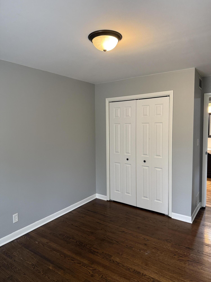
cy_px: 141
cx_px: 106
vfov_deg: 71.6
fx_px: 195
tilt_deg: -4.0
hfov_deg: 56.8
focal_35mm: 24
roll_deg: +0.7
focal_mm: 6.76
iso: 320
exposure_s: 1/60
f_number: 1.78
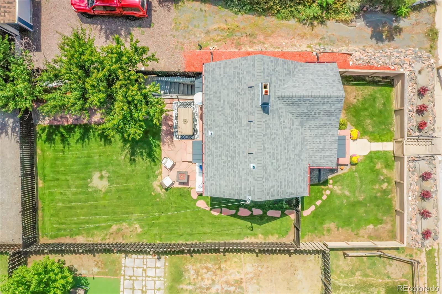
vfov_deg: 46.4
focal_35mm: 28
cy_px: 147
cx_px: 221
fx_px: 344
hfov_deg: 65.5
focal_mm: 10.26
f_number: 8
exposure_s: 1/1600
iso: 800
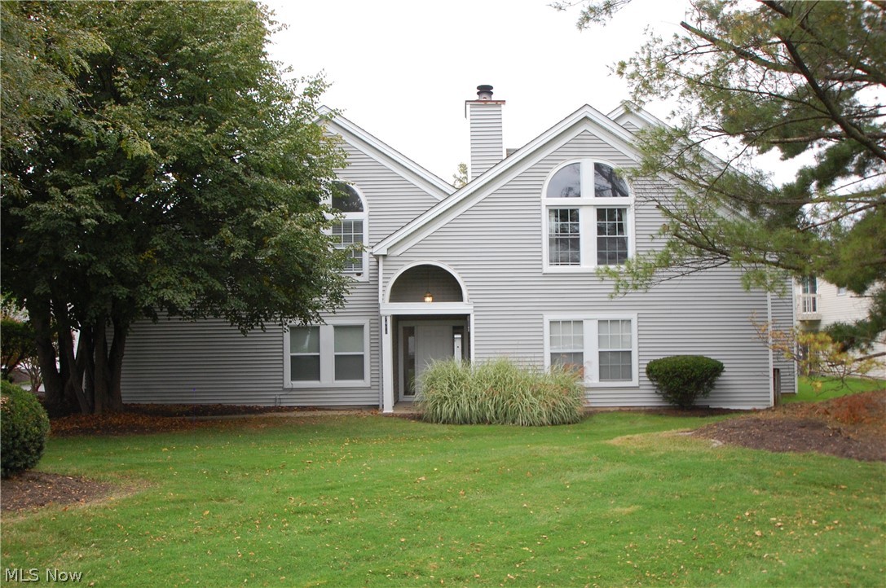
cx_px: 443
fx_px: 774
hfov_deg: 59.5
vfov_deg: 41.6
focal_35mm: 32
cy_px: 294
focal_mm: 21
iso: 800
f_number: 9
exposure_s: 1/320
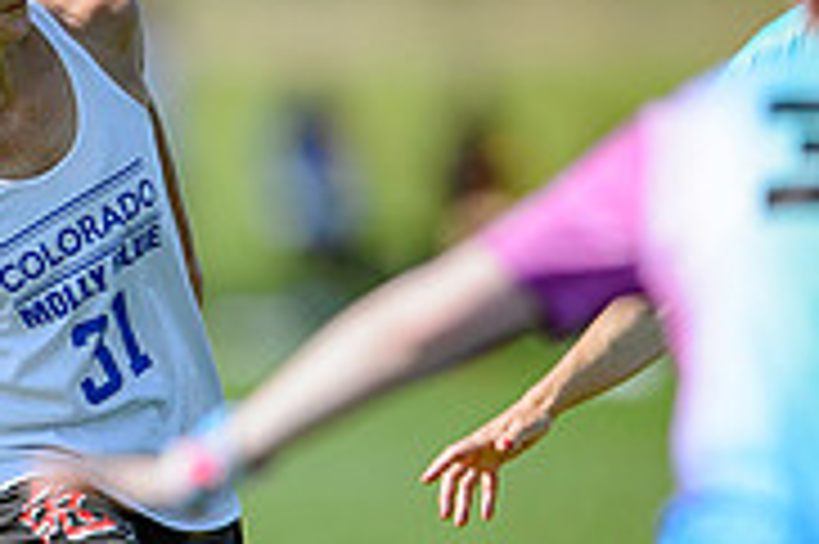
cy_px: 240
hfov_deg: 1.6
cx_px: -18
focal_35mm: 1303
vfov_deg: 1.1
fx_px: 29616
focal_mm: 400
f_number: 2.8
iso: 200
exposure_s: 1/5000
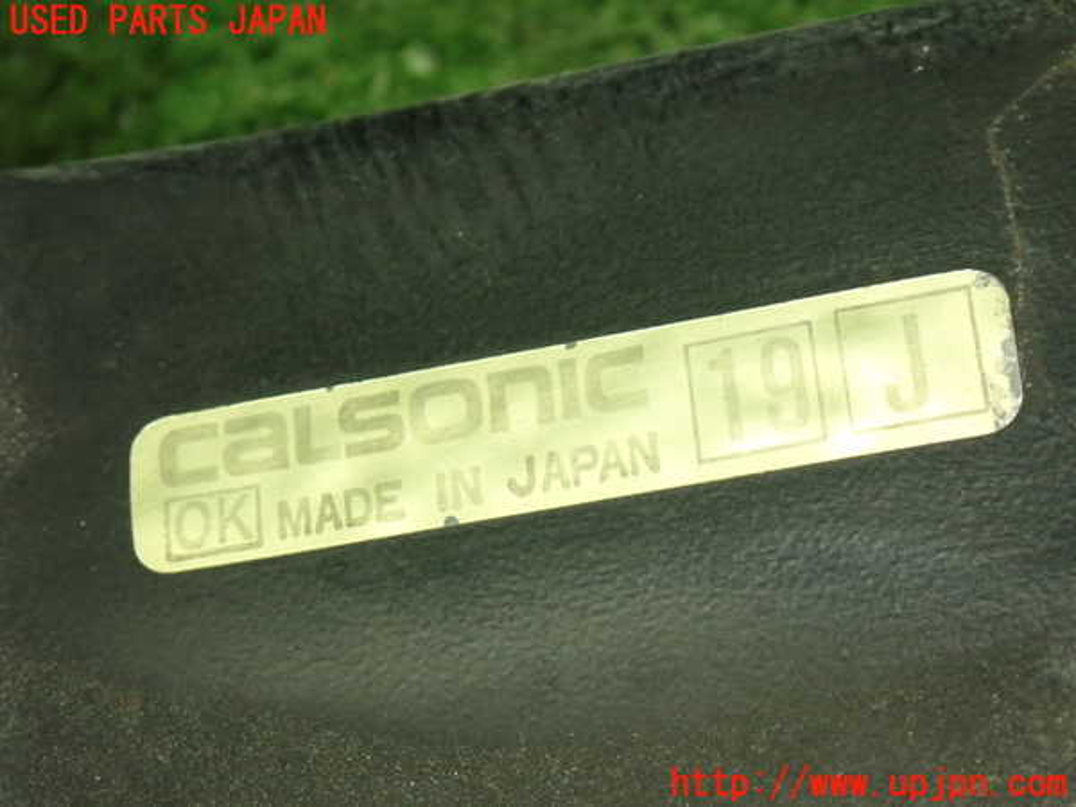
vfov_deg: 15.7
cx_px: 538
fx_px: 2922
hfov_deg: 20.9
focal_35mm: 94
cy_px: 404
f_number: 4.7
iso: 800
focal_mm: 16.79
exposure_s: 1/60
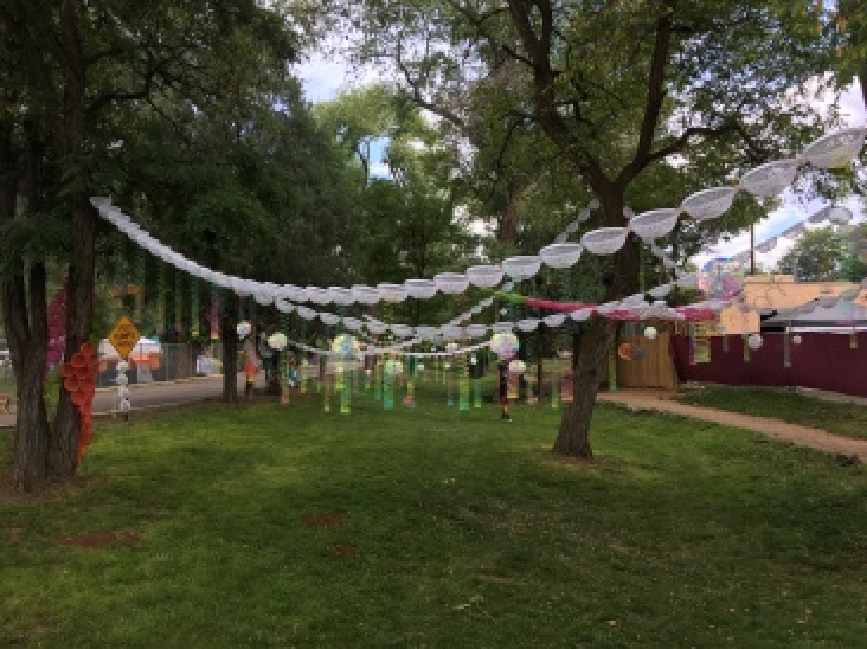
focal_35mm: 29
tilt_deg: +3.4
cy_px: 324
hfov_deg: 61.7
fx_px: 726
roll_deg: +1.1
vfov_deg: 48.2
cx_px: 434
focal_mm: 4.15
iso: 25
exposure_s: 1/296
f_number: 2.2
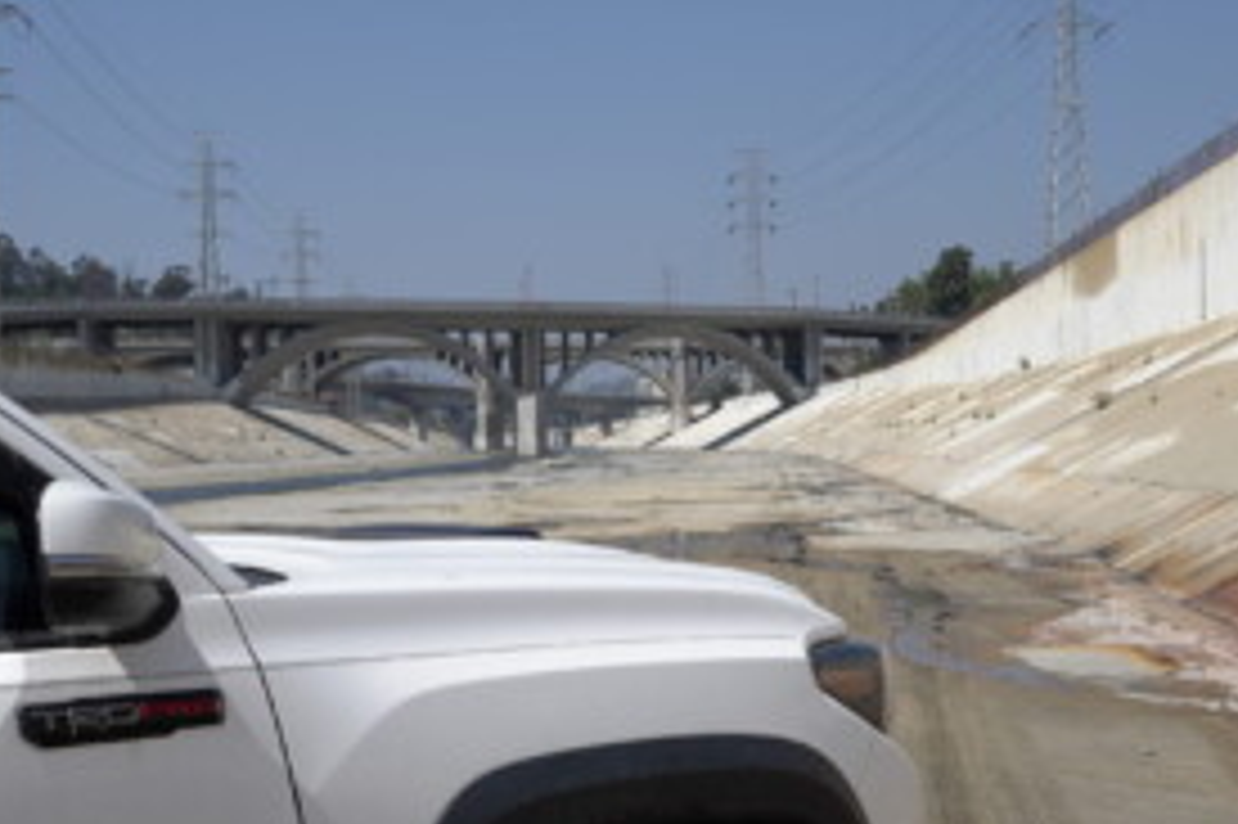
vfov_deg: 22.9
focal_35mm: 59
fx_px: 2028
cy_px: 554
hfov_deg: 33.9
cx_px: 702
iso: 100
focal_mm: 24
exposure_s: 1/500
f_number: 8
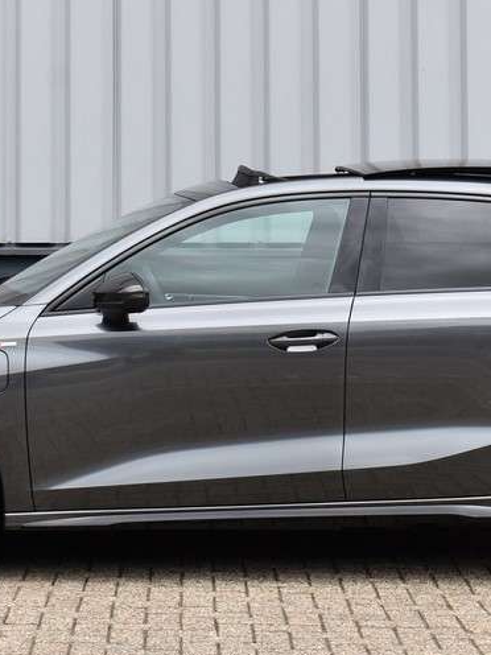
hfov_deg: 10.8
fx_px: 2591
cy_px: 217
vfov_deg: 14.4
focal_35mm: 137
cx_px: 259
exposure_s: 1/250
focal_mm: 46
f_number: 8
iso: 400
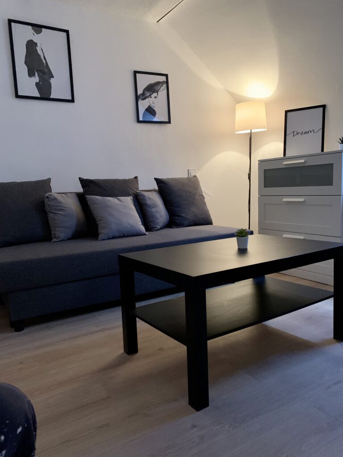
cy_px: 228
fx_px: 344
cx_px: 172
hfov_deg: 53.1
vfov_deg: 67.3
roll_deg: +2.2
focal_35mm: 26
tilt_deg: -5.4
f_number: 1.8
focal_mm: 4.25
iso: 400
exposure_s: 1/25
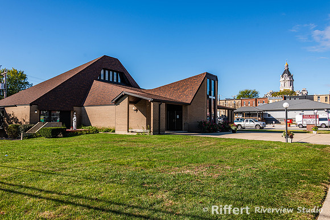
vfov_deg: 45.7
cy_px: 110
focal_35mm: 28
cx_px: 165
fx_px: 261
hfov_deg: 64.5
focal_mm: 28
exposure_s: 1/200
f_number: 8
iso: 64
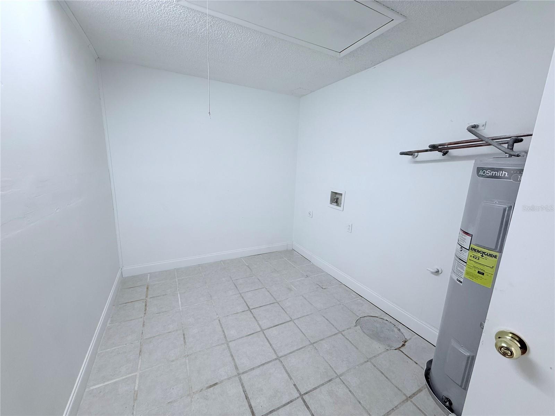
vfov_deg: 85.7
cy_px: 208
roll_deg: -1.8
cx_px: 278
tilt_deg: -11.1
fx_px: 224
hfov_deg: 102.1
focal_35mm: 14
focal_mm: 2.22
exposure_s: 1/120
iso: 100
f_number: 2.2
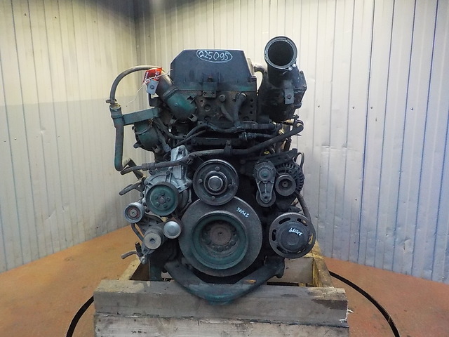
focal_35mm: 30
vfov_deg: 46.8
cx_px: 224
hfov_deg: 60.0
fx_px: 389
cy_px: 168
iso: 800
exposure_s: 1/40
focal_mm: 4.1
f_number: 3.3
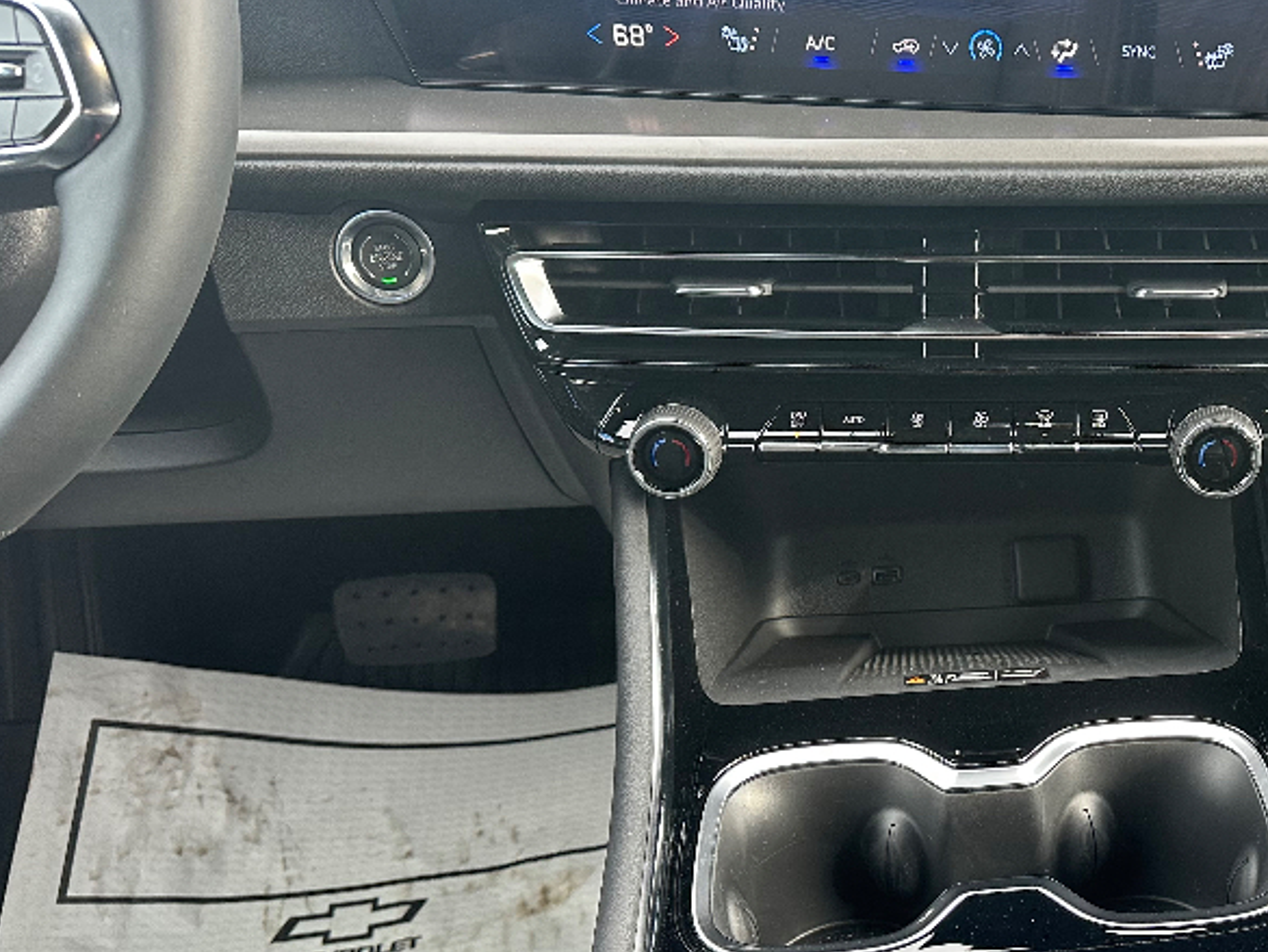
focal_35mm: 42
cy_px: 494
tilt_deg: -32.7
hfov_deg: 42.2
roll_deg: +2.3
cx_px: 1062
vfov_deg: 34.4
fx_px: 1539
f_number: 1.78
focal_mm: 6.86
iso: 200
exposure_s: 1/121
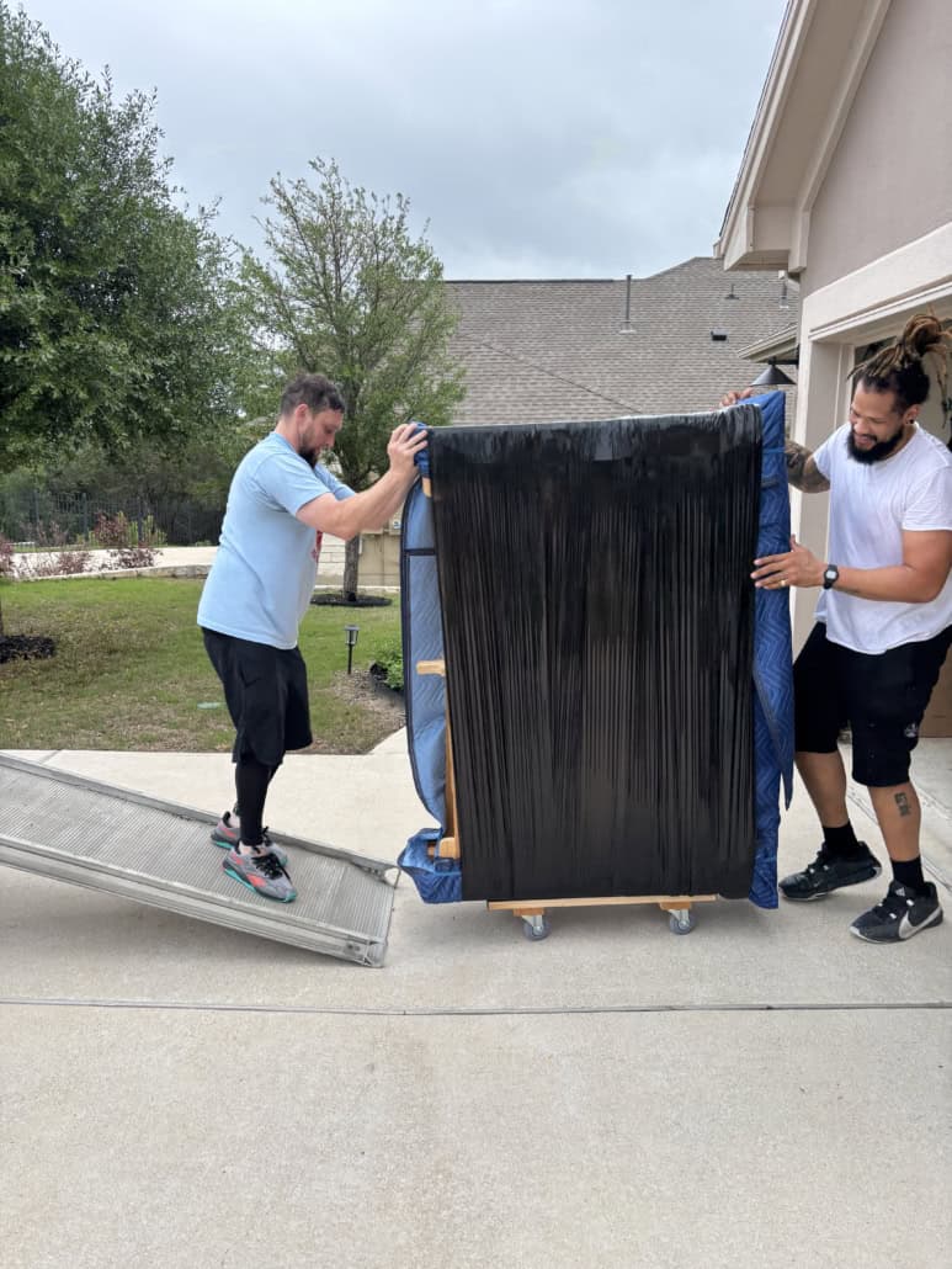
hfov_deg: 53.1
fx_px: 953
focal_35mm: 26
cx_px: 476
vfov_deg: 67.3
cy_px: 634
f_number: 1.6
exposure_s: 1/726
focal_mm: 6
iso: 50
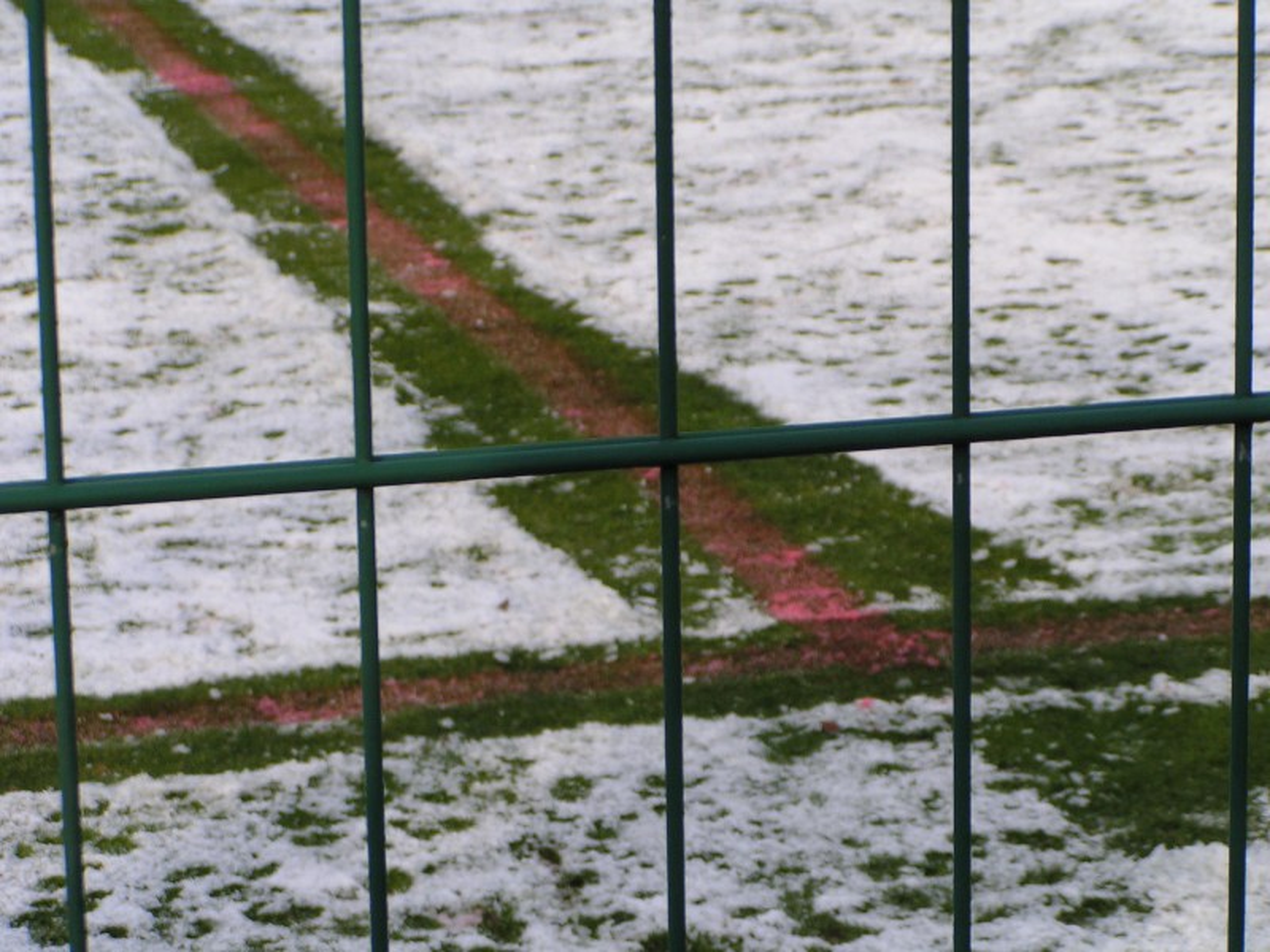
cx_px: 635
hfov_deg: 15.1
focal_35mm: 131
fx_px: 4806
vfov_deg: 11.3
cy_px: 476
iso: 50
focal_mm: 20
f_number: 5
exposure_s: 1/250
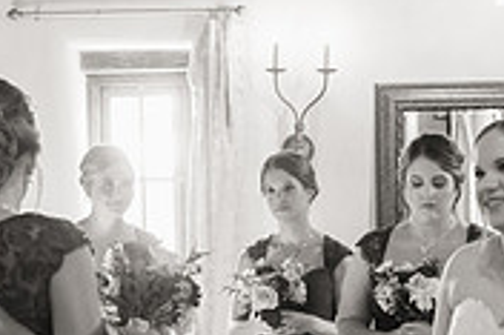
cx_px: 220
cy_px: 306
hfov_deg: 25.7
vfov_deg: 17.0
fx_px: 1105
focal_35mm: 79
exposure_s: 1/200
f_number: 2.8
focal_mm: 24
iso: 3600
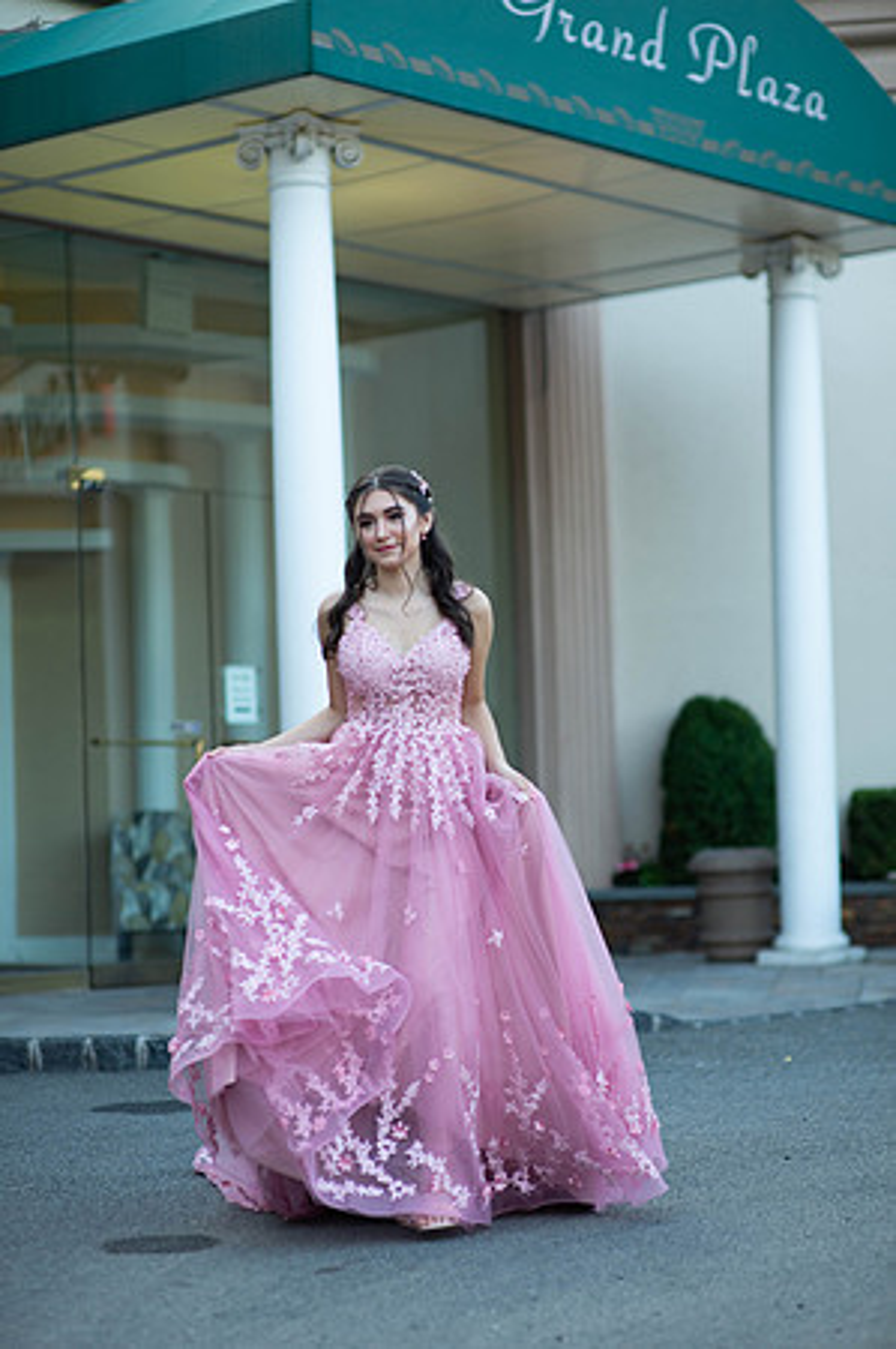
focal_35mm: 85
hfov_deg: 16.0
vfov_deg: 23.9
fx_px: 3180
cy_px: 674
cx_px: 448
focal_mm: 85
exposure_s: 1/640
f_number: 2
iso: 250
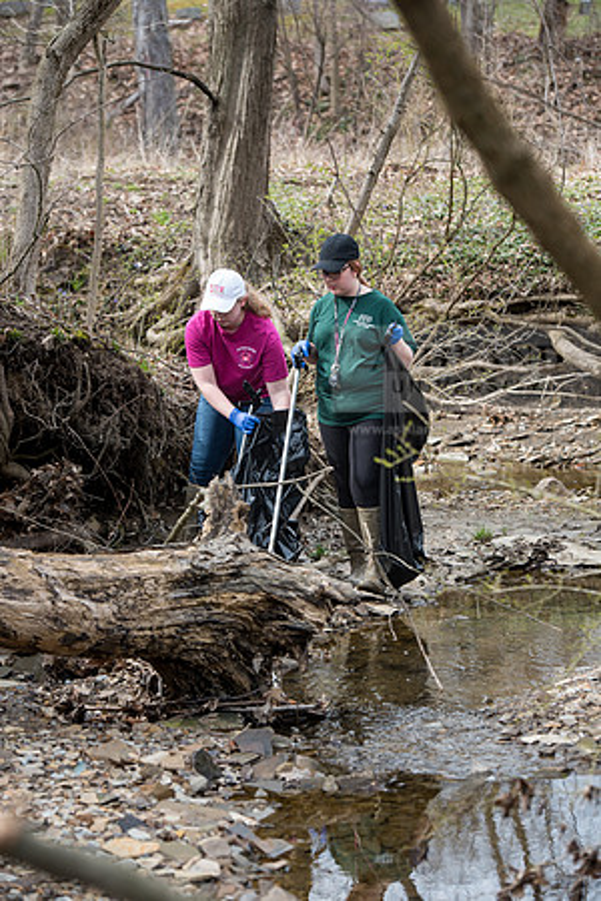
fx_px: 2629
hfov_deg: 13.0
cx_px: 300
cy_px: 450
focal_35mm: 105
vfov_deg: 19.5
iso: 250
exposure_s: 1/320
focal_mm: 105
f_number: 5.6
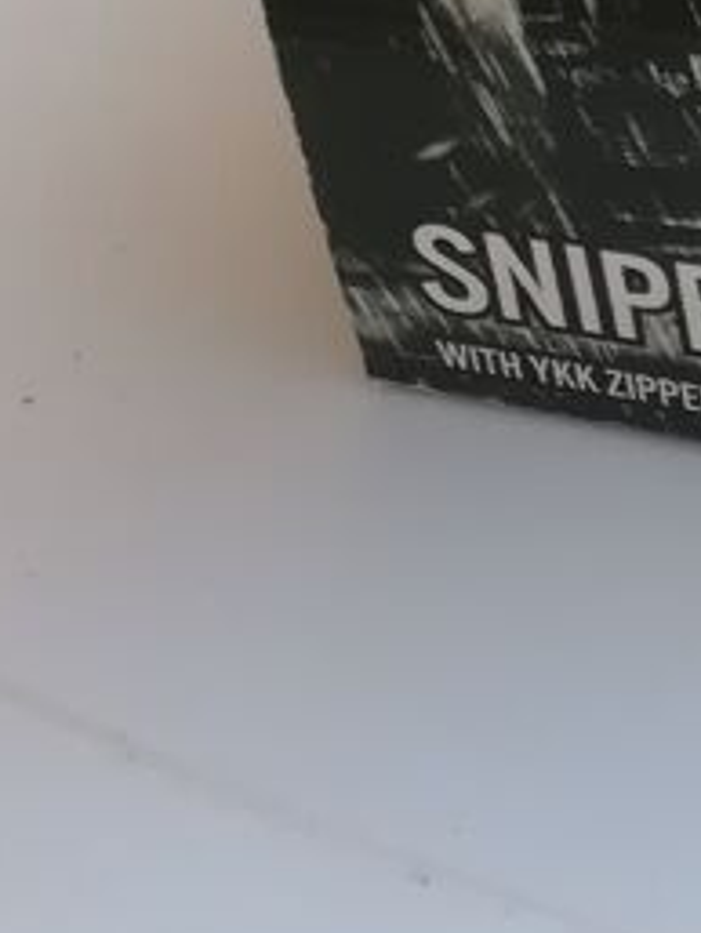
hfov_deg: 9.8
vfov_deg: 12.7
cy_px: -953
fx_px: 3642
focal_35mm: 135
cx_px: 1624
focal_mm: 3.83
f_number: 2.2
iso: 50
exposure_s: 1/255
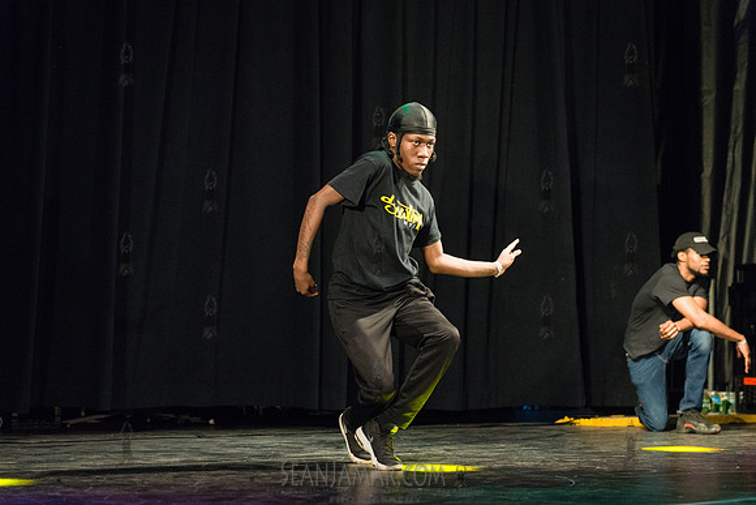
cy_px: 252
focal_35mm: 70
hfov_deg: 28.8
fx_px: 1470
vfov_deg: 19.5
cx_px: 378
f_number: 2.8
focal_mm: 70
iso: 4000
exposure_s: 1/1250
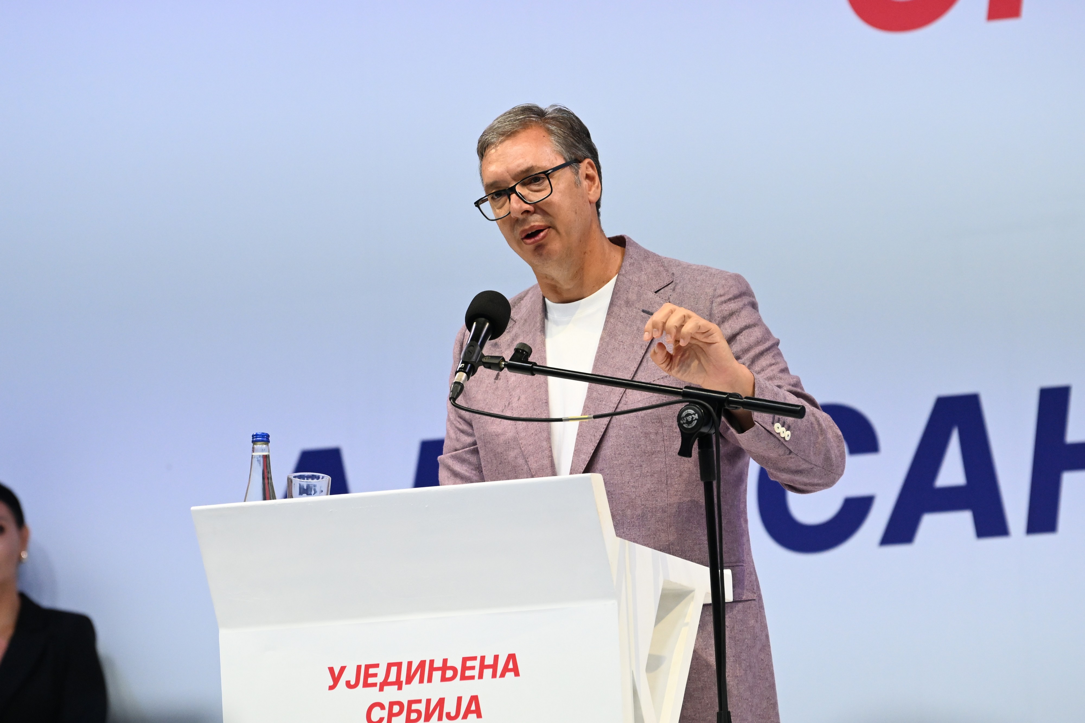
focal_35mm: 300
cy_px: 362
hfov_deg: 6.9
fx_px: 9041
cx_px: 542
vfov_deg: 4.6
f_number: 4
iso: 2000
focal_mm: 200
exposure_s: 1/800
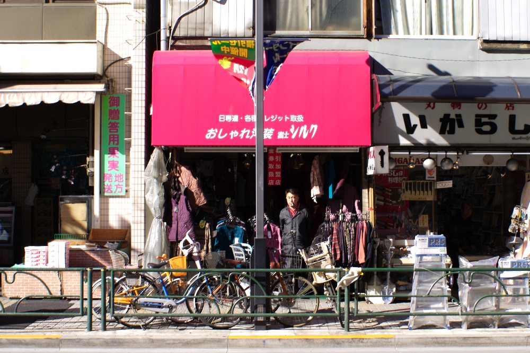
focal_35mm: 42
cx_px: 265
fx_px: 618
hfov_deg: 46.4
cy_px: 176
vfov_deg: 31.9
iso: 100
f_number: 9
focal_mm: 28
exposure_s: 1/100
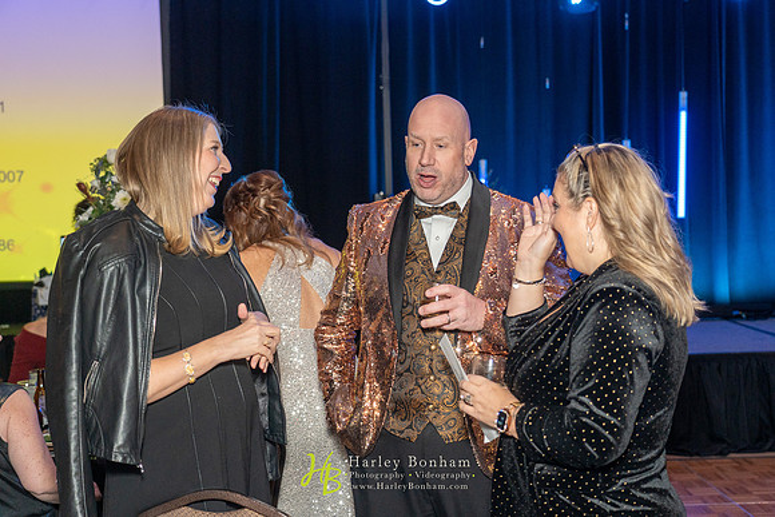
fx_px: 990
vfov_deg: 29.3
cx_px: 388
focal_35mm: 46
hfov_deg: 42.7
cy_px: 258
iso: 3200
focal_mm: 46
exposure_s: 1/200
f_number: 4
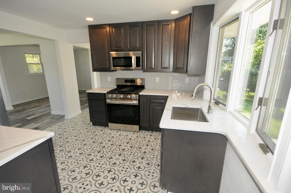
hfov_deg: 100.5
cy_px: 96
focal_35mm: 15
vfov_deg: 77.2
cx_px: 146
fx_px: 121
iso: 800
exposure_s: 1/125
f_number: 7.1
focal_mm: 10
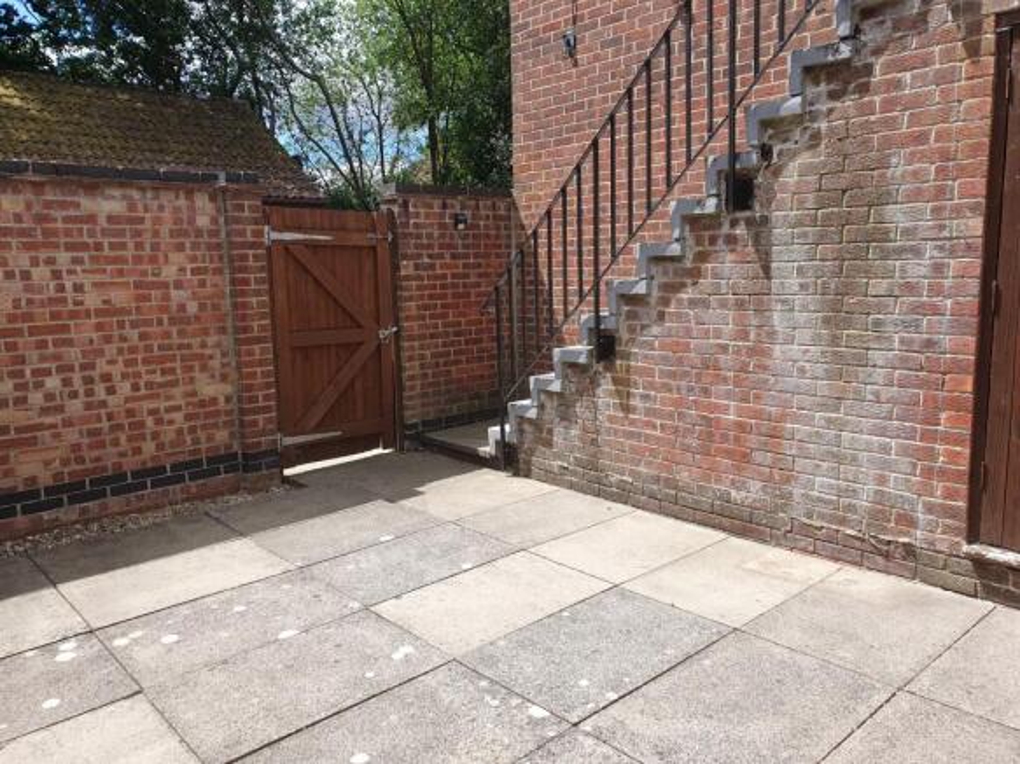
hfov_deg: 67.3
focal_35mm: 26
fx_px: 766
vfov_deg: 53.0
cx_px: 510
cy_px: 382
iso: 50
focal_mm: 4.32
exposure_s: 1/932
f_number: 2.4
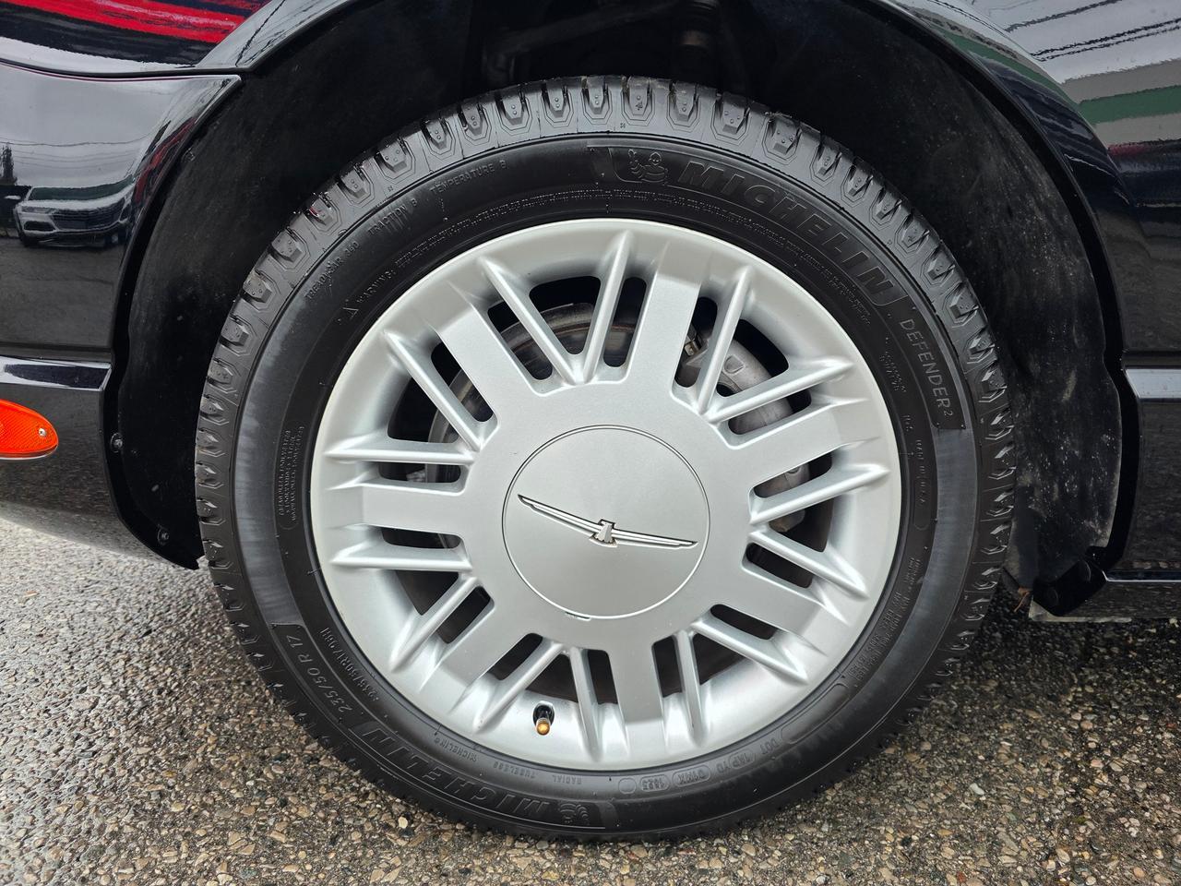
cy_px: 443
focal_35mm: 23
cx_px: 590
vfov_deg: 58.9
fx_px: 785
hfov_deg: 73.9
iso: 40
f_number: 1.7
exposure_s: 1/180
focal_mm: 6.3
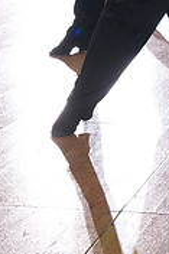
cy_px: -102
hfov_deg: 8.1
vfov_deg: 12.0
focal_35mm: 165
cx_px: 251
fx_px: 1164
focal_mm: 50
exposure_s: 1/200
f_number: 7.1
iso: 4000
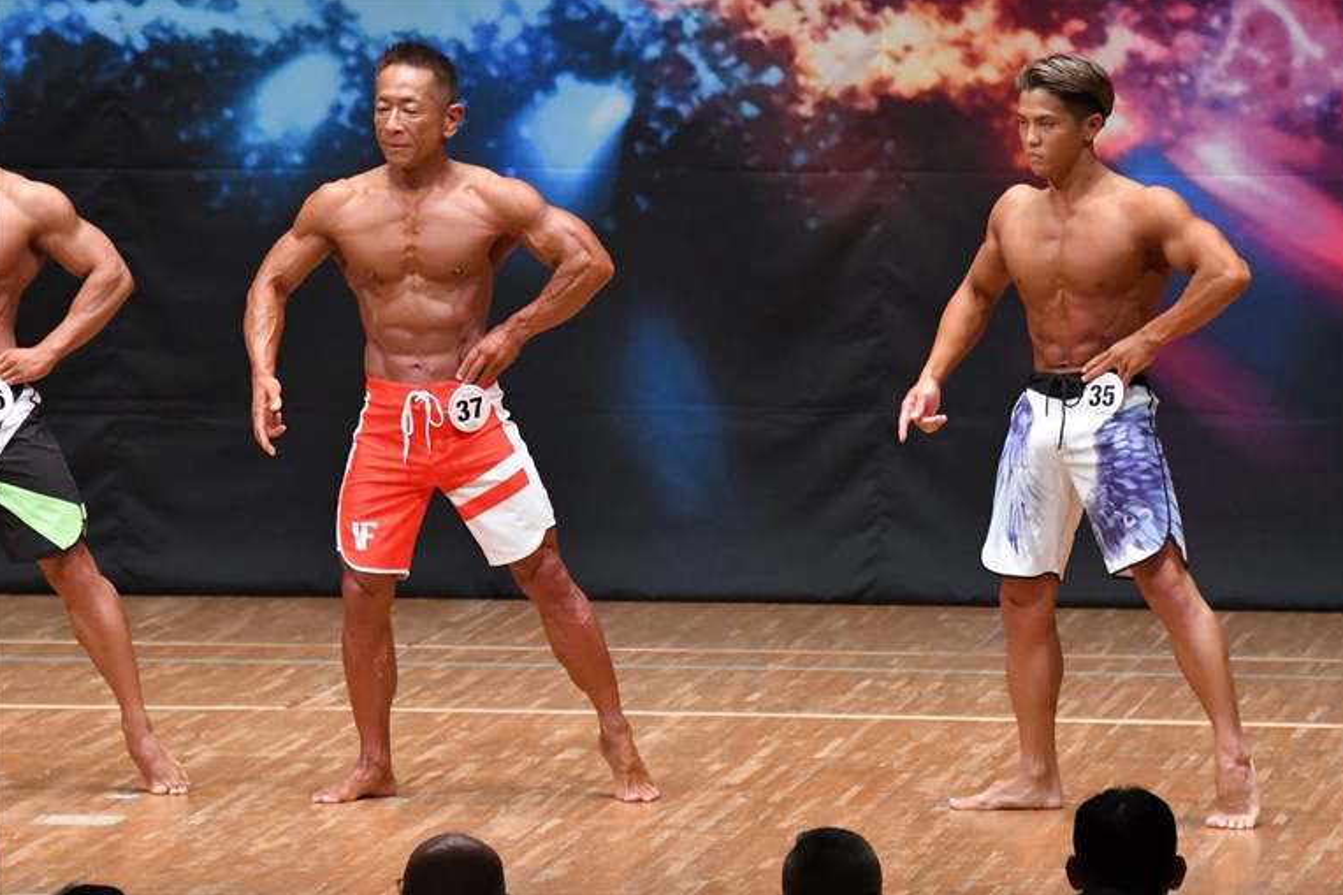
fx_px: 10778
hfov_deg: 7.1
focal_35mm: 289
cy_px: 448
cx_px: 672
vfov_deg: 4.8
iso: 8000
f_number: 5.6
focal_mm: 190
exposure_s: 1/400
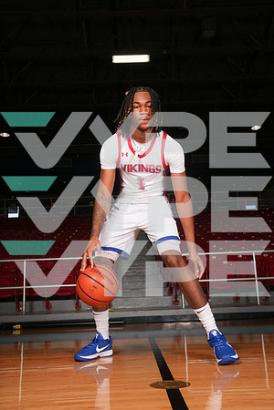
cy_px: 205
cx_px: 137
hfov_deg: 37.9
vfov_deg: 54.4
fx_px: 400
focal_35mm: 35
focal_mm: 35
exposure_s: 1/200
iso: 400
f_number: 8
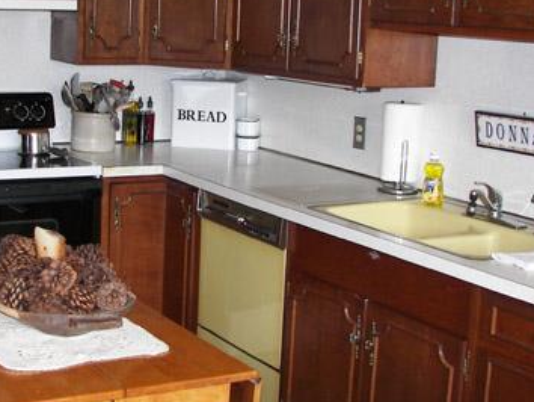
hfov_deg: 29.6
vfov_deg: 22.6
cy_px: 148
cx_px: 187
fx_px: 1003
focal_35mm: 65
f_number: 2.8
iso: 100
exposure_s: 1/30
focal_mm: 6
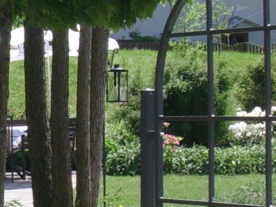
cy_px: 161
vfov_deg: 6.5
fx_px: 1825
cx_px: -109
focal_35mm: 229
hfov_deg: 8.5
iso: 70
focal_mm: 10.2
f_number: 7.2
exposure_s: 1/152
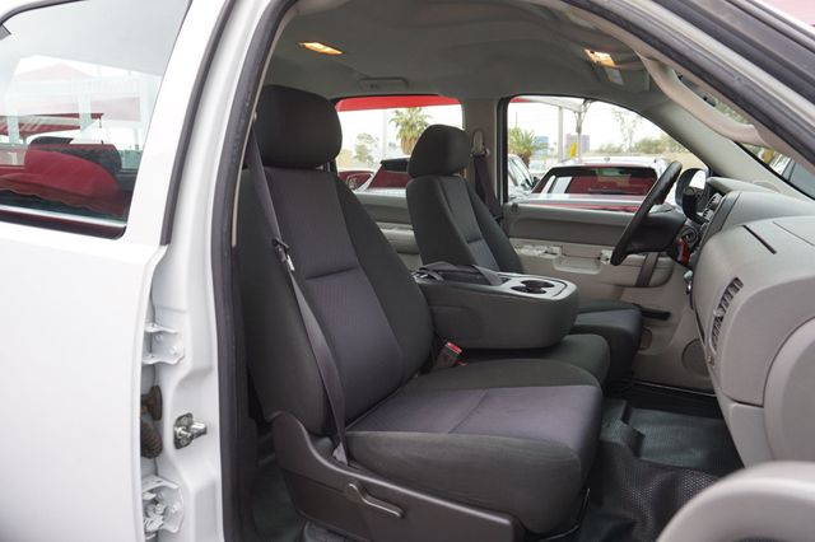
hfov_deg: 73.8
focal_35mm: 24
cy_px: 271
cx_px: 408
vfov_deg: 53.1
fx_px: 543
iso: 100
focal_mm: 16
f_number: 4
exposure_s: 1/60
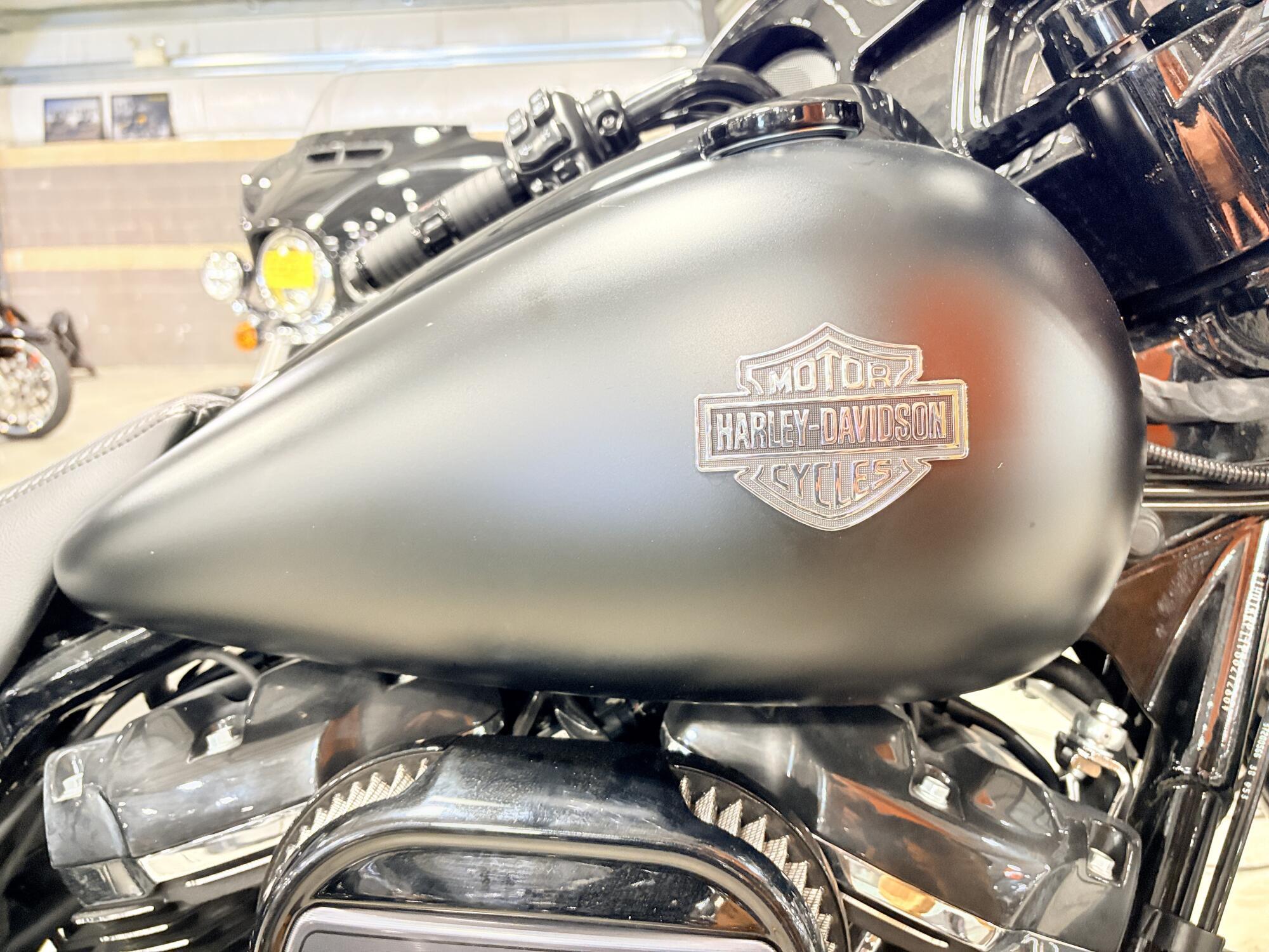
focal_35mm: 26
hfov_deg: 67.3
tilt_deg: -10.2
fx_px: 953
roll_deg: +1.3
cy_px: 476
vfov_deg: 53.1
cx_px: 634
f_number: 1.6
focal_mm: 5.96
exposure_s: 1/40
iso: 500
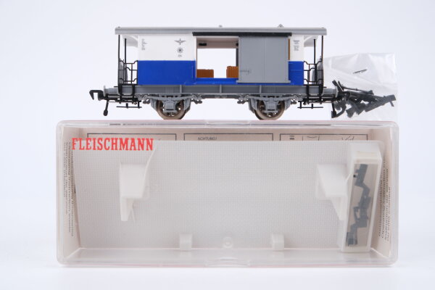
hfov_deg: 32.9
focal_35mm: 61
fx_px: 737
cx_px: 218
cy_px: 145
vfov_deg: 22.3
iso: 400
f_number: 9
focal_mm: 40.7
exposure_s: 1/125
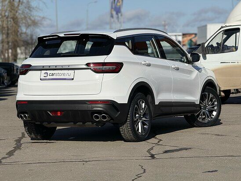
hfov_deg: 16.4
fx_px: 835
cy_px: 90
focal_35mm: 120
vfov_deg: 12.3
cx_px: 120
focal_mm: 15.66
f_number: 2.8
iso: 40
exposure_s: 1/4115
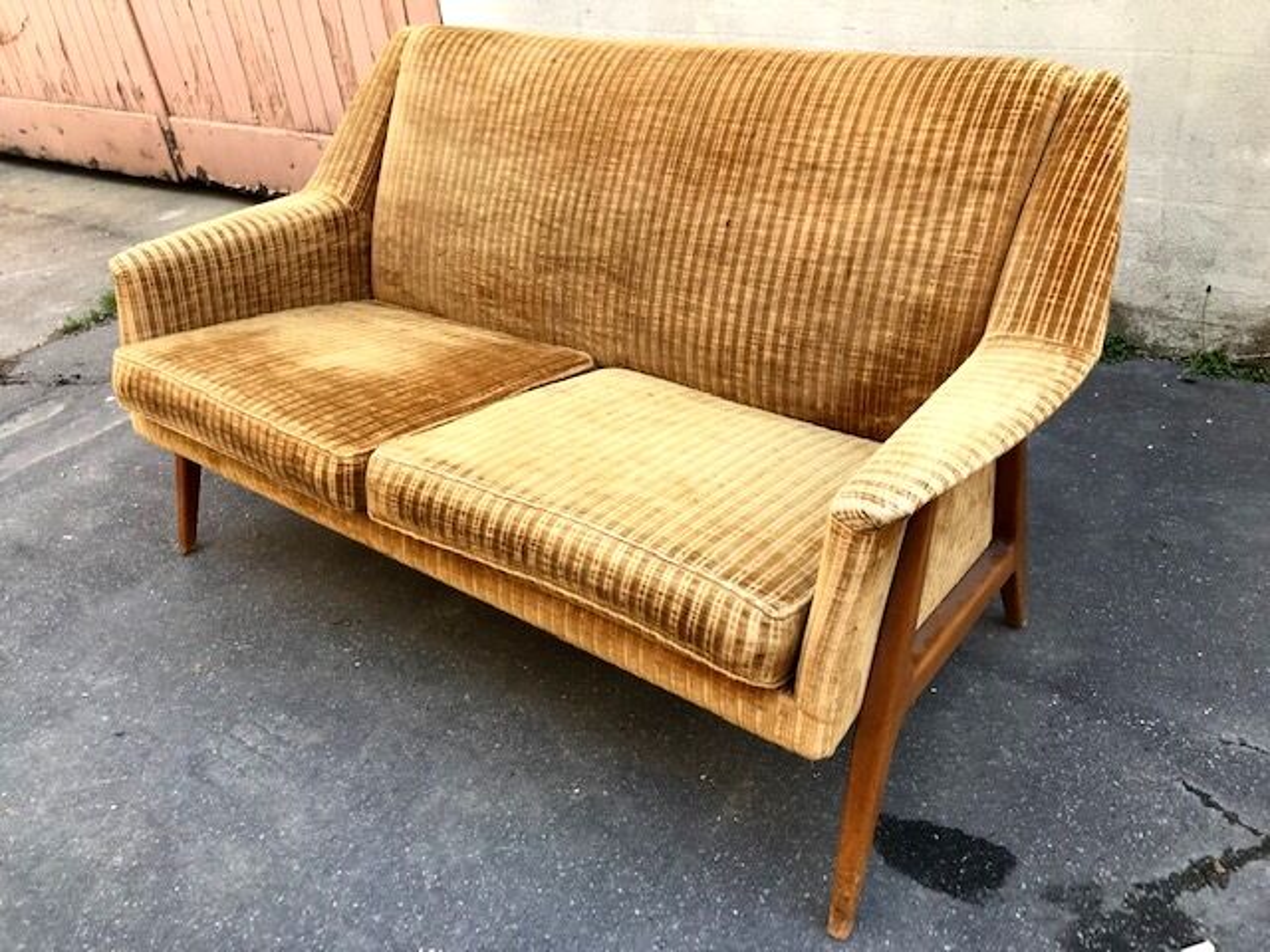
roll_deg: +6.2
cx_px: 635
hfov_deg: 63.4
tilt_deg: -32.4
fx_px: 1027
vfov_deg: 49.7
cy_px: 476
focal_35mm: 28
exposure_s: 1/161
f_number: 1.8
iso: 20
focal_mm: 3.99
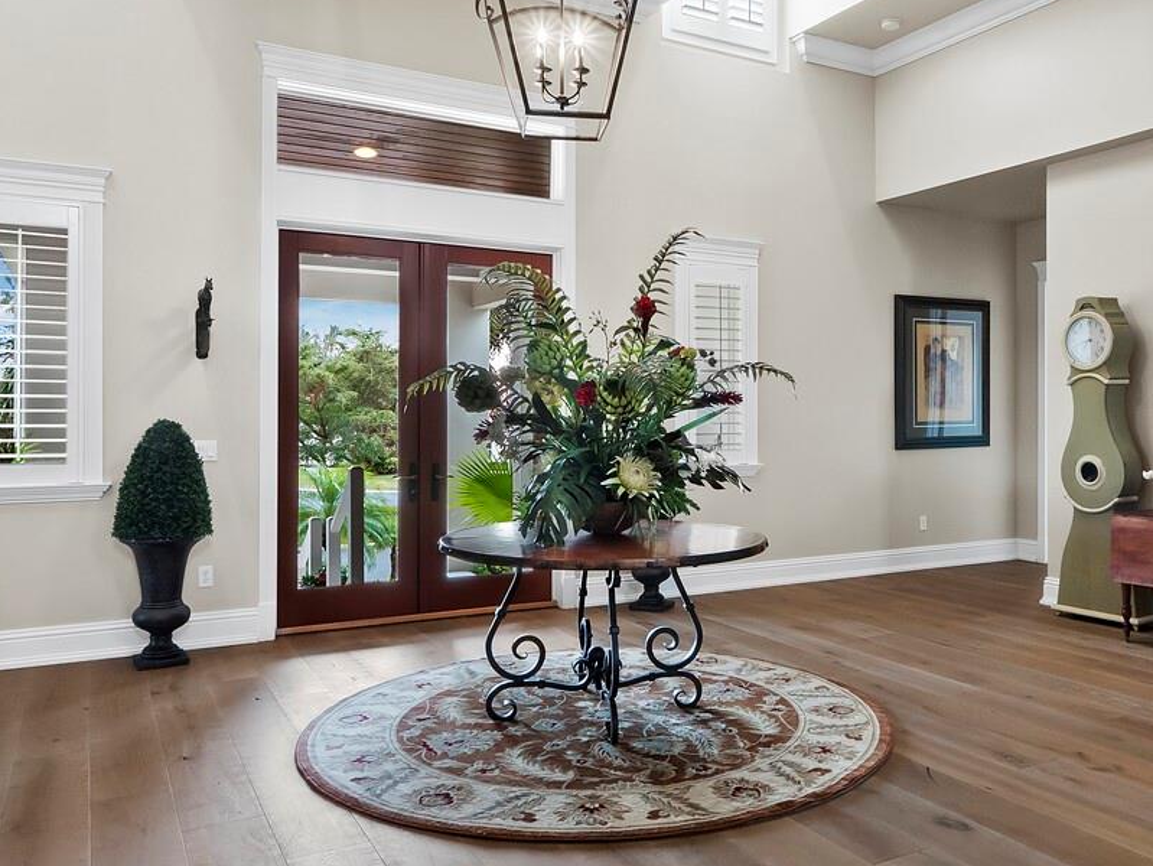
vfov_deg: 49.7
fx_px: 933
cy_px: 393
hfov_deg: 62.8
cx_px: 702
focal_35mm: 28
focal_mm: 7
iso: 400
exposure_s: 1/1.25
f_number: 11
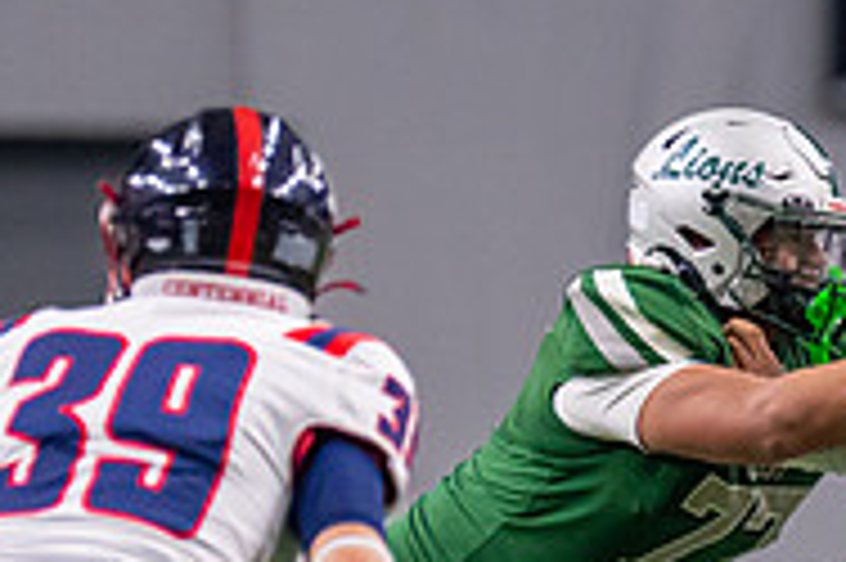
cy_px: 409
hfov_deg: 2.1
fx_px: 23268
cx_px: 1096
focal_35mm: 991
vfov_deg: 1.4
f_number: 2.8
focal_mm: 200
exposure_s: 1/1000
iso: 2000
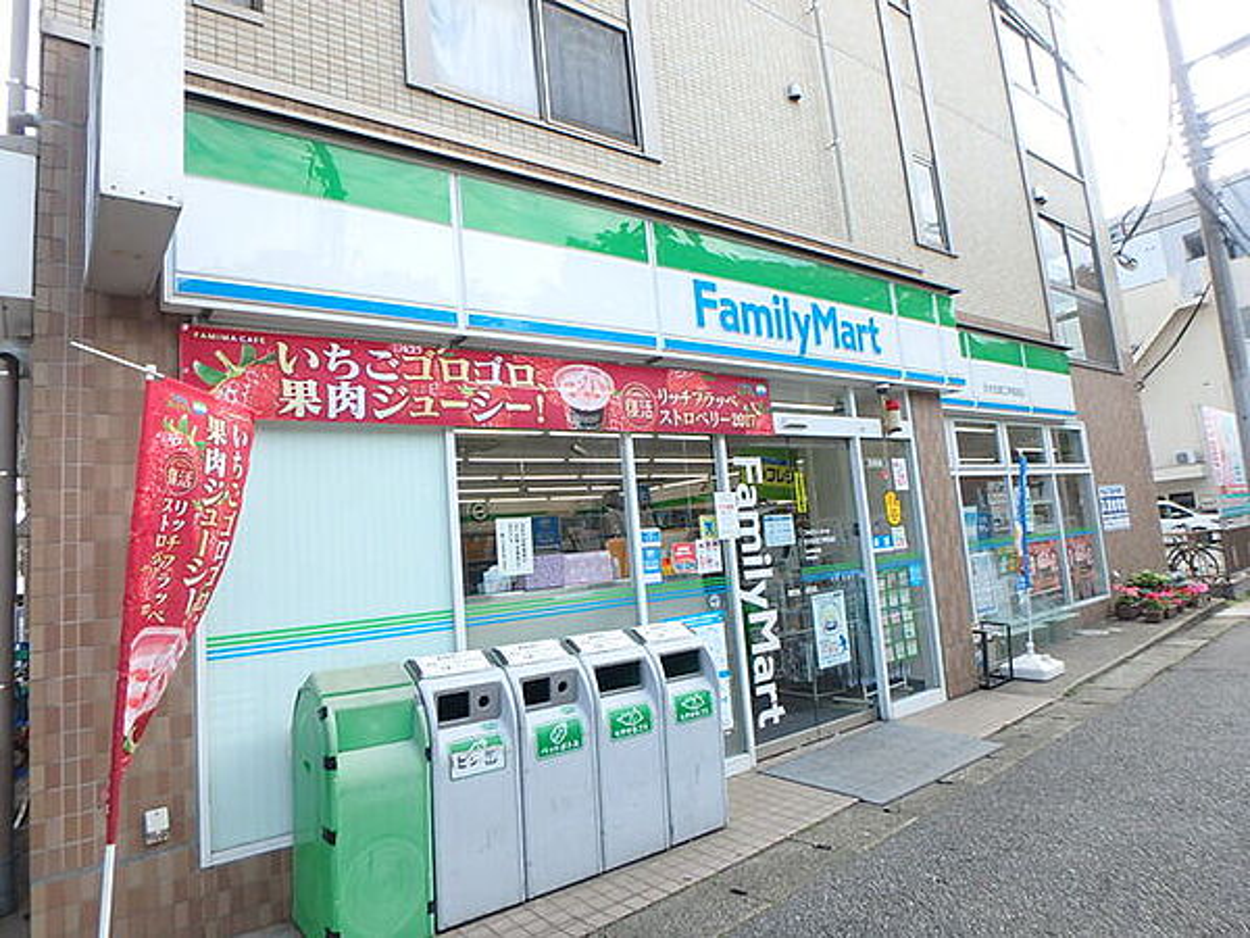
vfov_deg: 63.4
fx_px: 758
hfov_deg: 79.0
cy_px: 469
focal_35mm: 21
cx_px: 625
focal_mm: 3.7
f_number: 3.5
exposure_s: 1/250
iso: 125
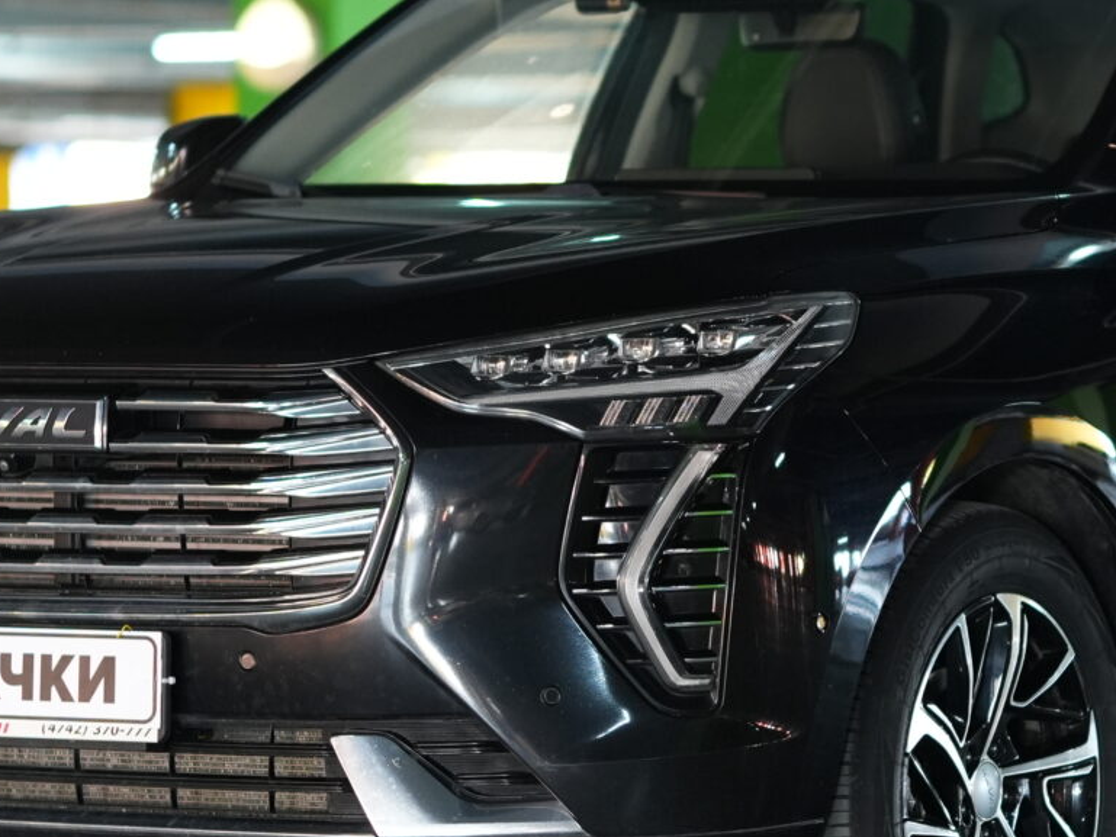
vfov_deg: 7.1
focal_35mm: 210
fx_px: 6771
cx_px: 779
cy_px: 468
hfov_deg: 9.4
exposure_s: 1/125
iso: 640
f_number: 1.4
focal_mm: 56
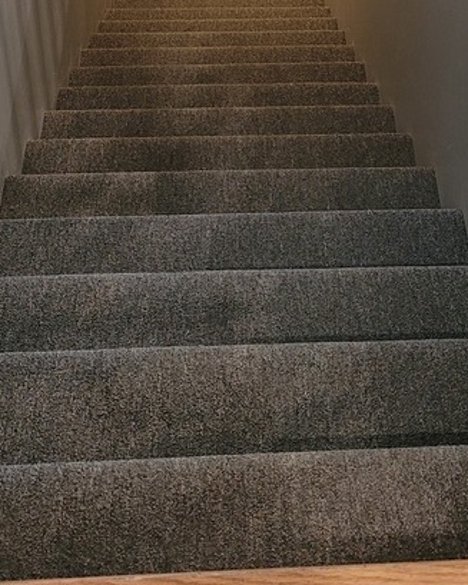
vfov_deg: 25.0
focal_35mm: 67
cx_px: 278
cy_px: -153
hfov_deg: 22.8
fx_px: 1160
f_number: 1.8
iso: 200
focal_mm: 5.4
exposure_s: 1/40
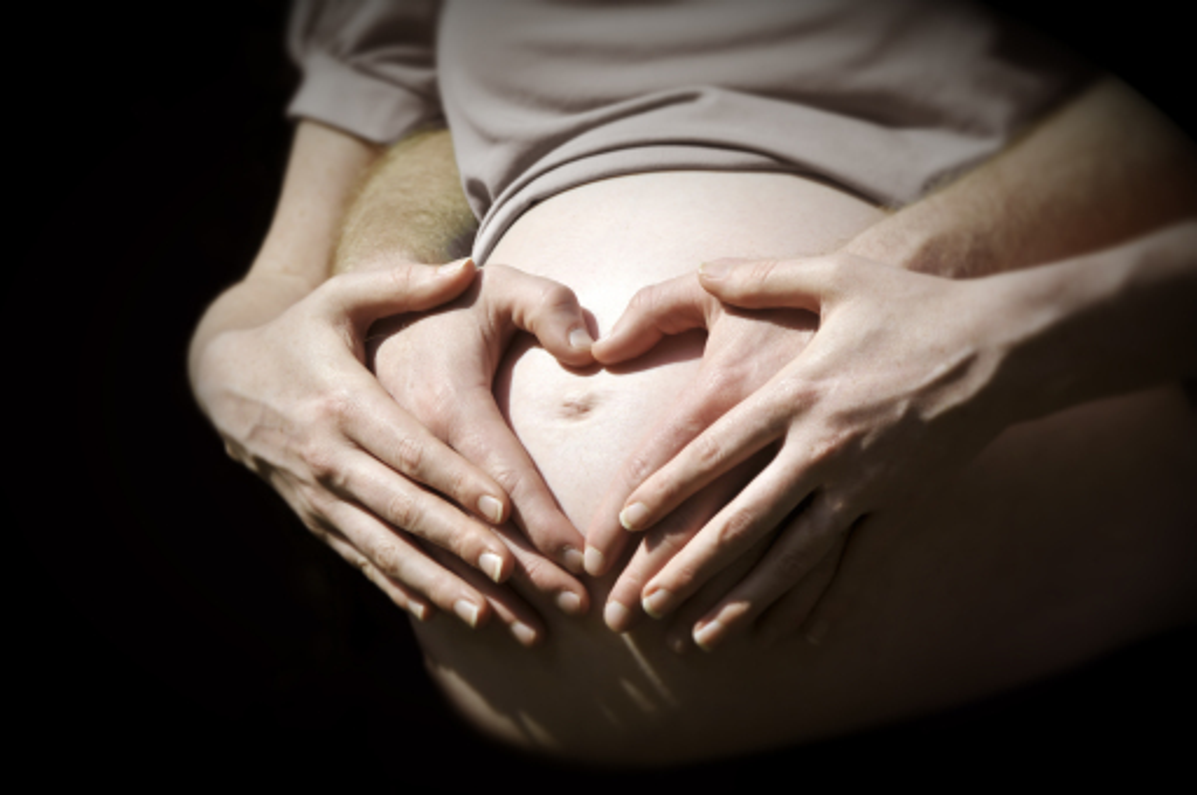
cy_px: 398
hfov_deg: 13.1
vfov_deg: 8.7
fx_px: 5230
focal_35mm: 158
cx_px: 598
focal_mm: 105
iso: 125
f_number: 5.6
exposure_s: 1/800
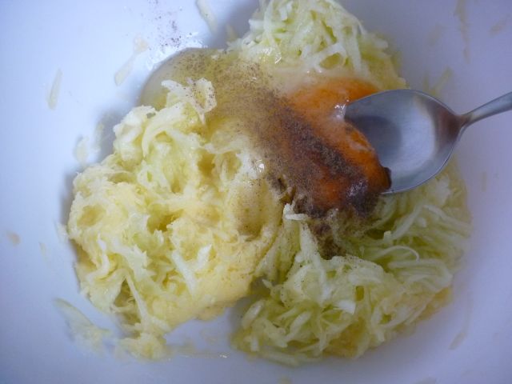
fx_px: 488
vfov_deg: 42.9
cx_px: 256
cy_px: 192
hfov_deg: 55.4
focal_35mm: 33
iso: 400
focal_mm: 5.5
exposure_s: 1/125
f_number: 2.8
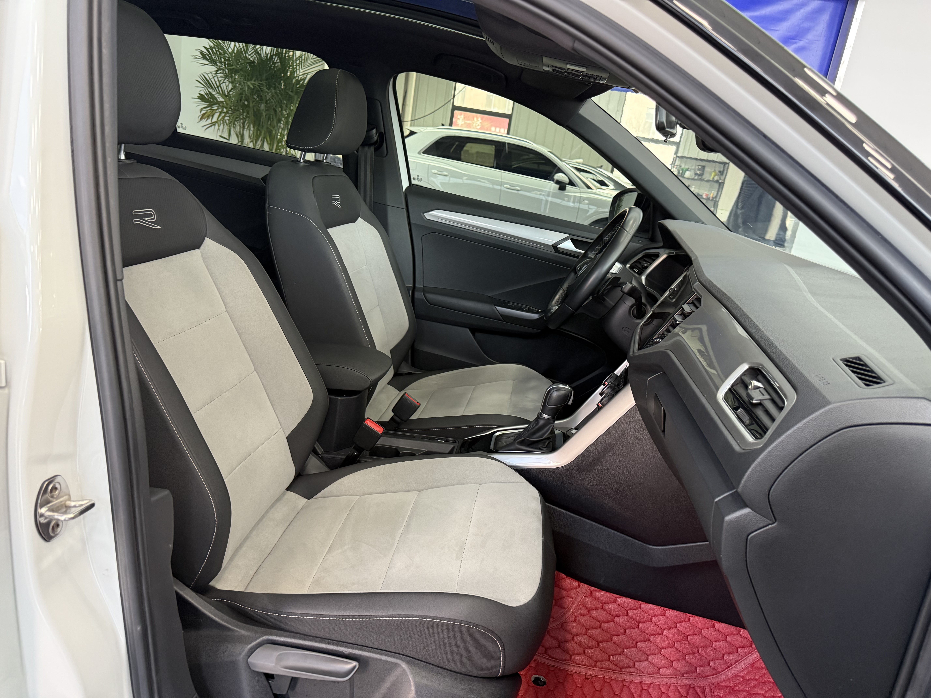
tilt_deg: -15.9
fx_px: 645
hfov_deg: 71.6
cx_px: 466
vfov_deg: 56.8
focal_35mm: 24
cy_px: 349
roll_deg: -9.1
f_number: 1.78
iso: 400
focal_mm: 6.76
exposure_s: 1/60
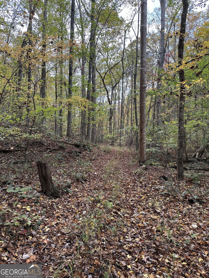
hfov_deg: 56.8
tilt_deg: -1.7
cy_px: 139
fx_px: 193
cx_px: 104
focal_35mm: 24
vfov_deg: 71.6
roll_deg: -2.3
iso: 80
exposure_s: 1/229
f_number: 1.78
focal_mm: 6.86
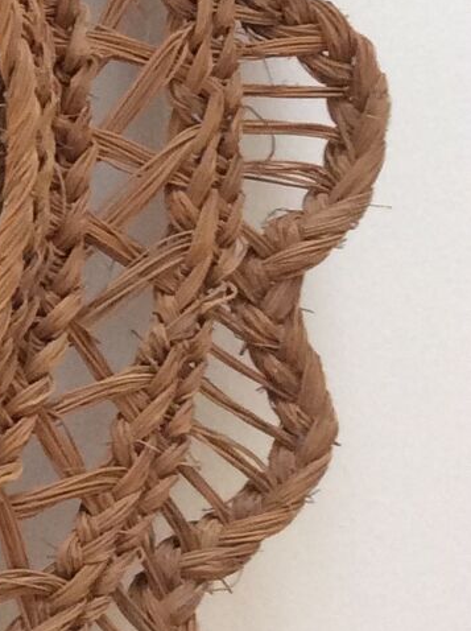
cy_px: 108
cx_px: -512
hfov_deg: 10.1
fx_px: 2438
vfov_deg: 14.6
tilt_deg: -7.4
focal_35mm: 134
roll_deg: +3.1
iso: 80
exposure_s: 1/25
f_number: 2.4
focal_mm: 3.3
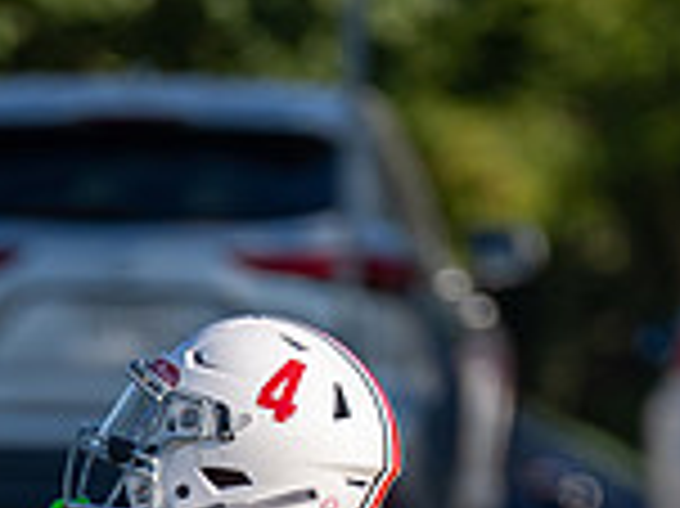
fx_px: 21729
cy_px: 986
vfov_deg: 1.3
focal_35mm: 1107
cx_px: 113
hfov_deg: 1.8
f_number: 2.8
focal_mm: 200
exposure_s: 1/1600
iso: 100
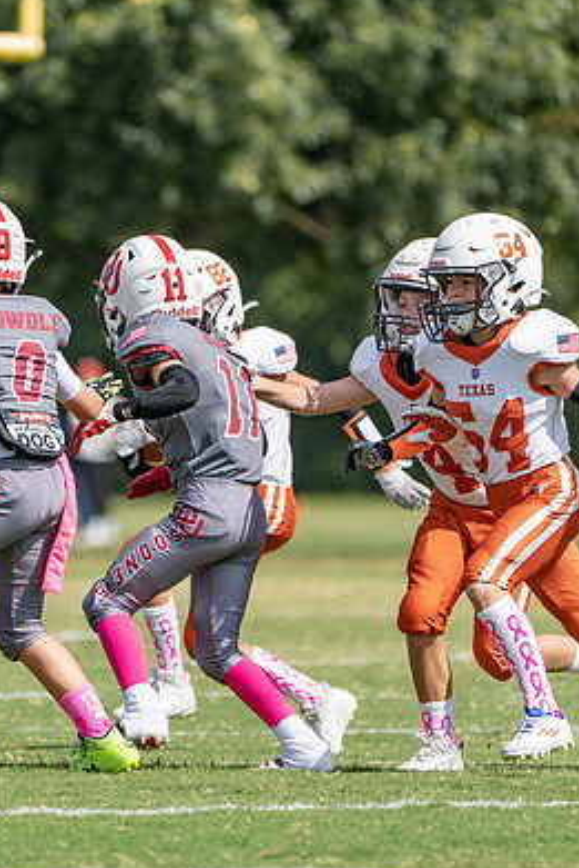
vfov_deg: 3.2
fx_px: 15305
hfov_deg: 2.2
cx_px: 158
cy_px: 451
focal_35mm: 635
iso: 320
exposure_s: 1/2500
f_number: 5.6
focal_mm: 400
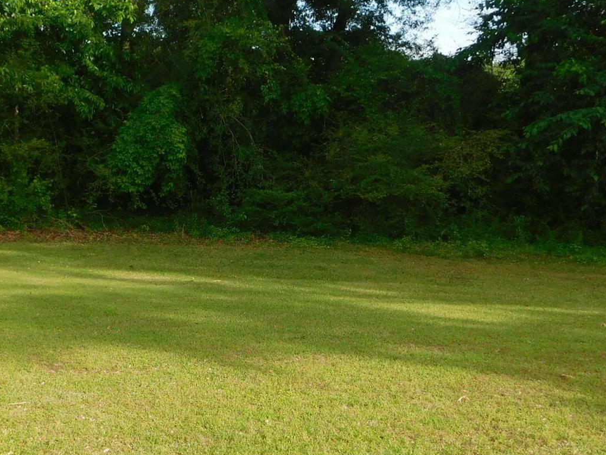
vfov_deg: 30.2
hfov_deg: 39.3
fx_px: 841
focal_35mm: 48
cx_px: 213
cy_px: 259
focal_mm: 4
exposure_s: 1/640
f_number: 3
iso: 125
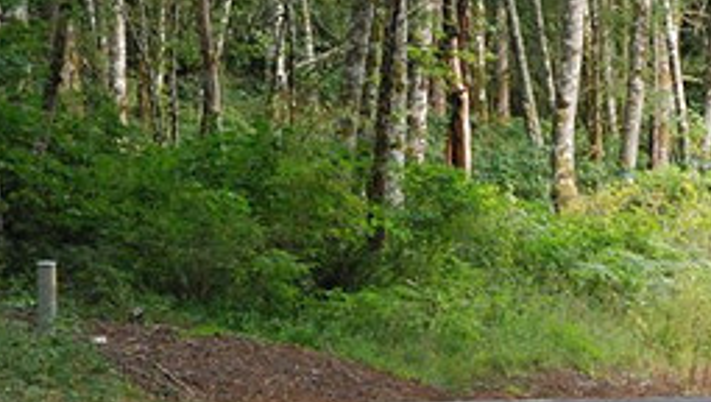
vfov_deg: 3.8
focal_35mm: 322
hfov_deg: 6.7
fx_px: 6076
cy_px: 314
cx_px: 591
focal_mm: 90
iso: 1600
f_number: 5.6
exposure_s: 1/160
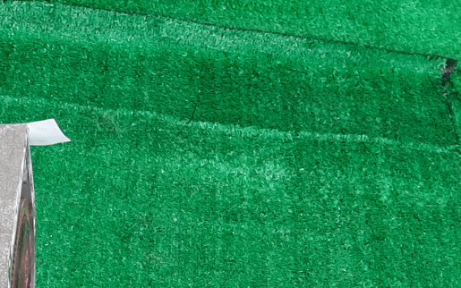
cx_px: -122
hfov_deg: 23.9
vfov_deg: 15.7
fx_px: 968
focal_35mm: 77
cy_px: 419
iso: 102
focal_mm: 3.93
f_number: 1.7
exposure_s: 1/50
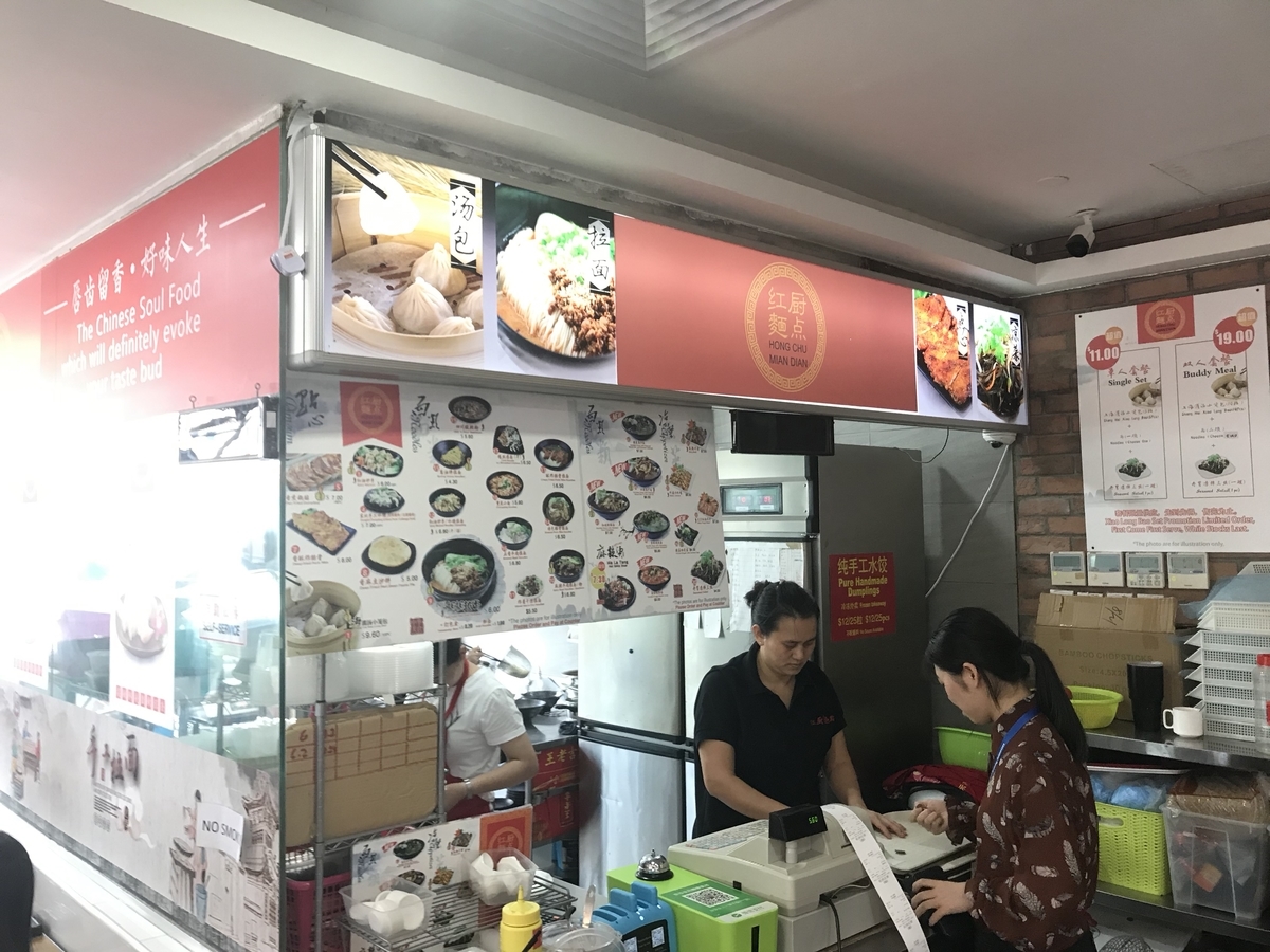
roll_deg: +0.4
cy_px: 476
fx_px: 1027
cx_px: 635
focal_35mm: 28
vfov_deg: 49.7
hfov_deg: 63.4
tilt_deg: +3.2
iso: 40
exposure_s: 1/25
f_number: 1.8
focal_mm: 3.99
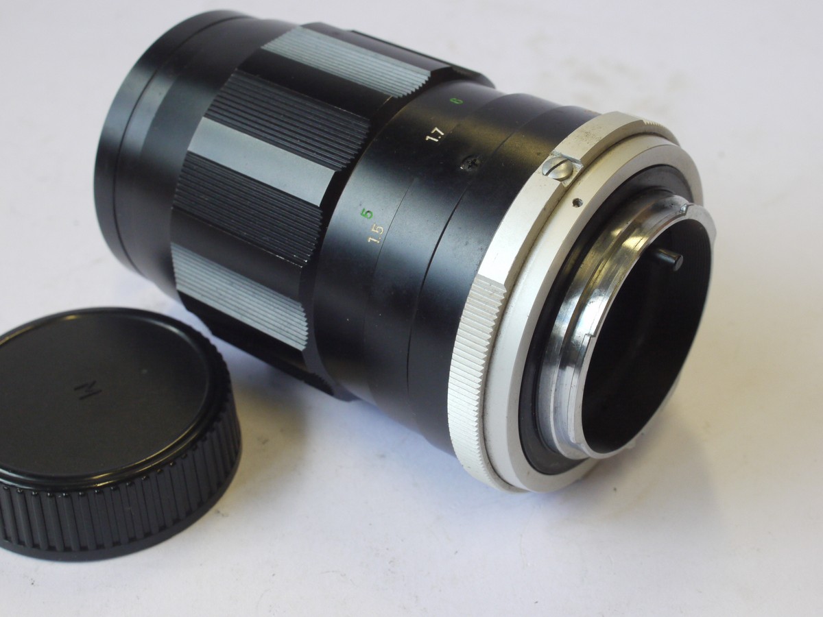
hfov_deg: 32.2
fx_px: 1427
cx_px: 412
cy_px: 308
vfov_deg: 24.4
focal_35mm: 60
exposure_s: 1/80
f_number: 9
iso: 800
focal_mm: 30
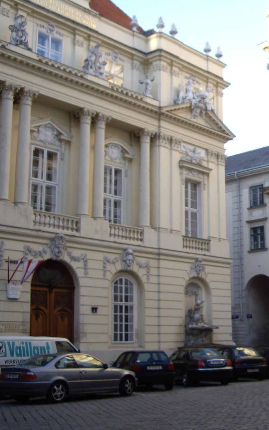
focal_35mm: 56
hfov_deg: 22.1
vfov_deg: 36.3
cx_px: 279
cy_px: 214
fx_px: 657
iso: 100
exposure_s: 1/160
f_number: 2.8
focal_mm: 7.9
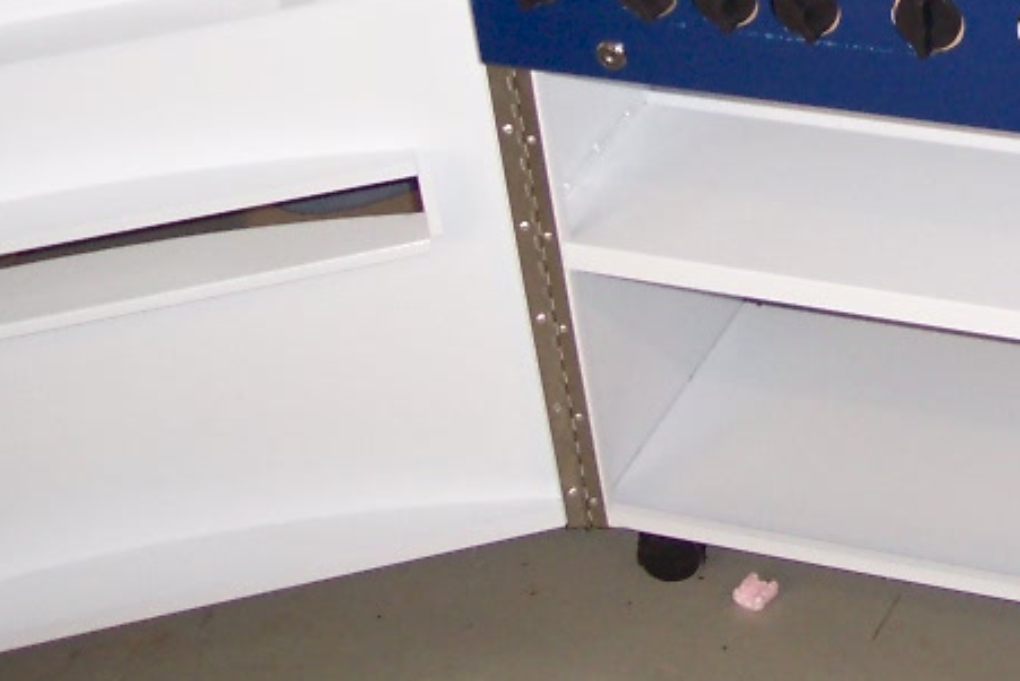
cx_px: 1126
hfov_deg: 21.2
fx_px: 2579
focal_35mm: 91
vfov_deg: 14.8
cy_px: 2
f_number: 2.8
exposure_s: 1/30
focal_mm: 8
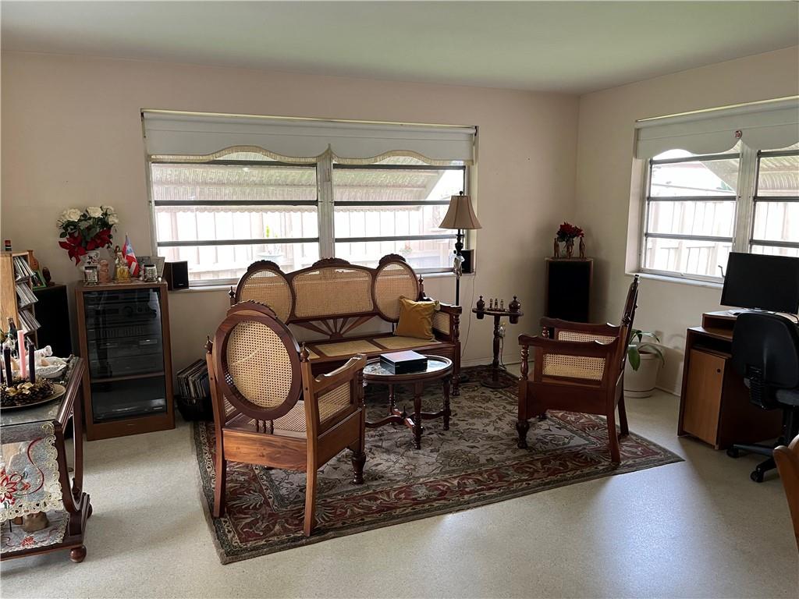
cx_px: 400
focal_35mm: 26
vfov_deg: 53.1
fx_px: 600
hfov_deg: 67.3
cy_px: 300
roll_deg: -0.4
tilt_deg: -9.5
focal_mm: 5.1
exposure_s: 1/60
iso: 125
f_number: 1.6
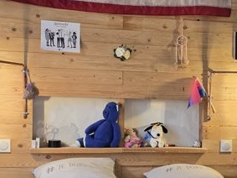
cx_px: 142
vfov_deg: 22.2
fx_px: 445
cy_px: 149
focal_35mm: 65
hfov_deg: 29.8
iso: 200
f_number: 1.7
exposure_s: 1/100
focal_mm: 6.3
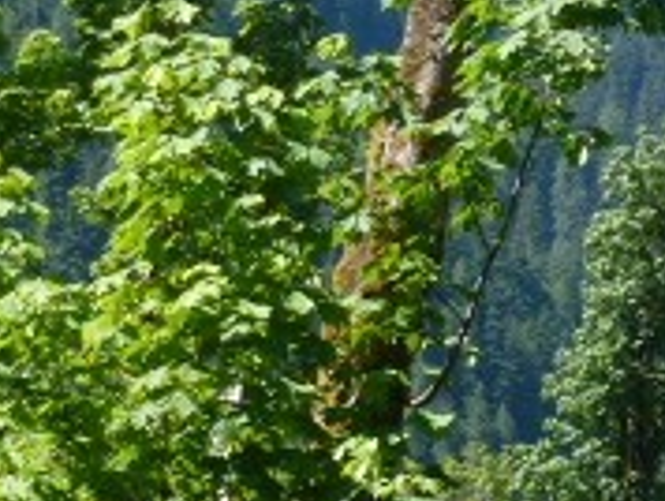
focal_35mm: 320
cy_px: -340
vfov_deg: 4.6
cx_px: 1102
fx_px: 6156
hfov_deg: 6.1
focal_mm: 16
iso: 100
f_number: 4.9
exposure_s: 1/250
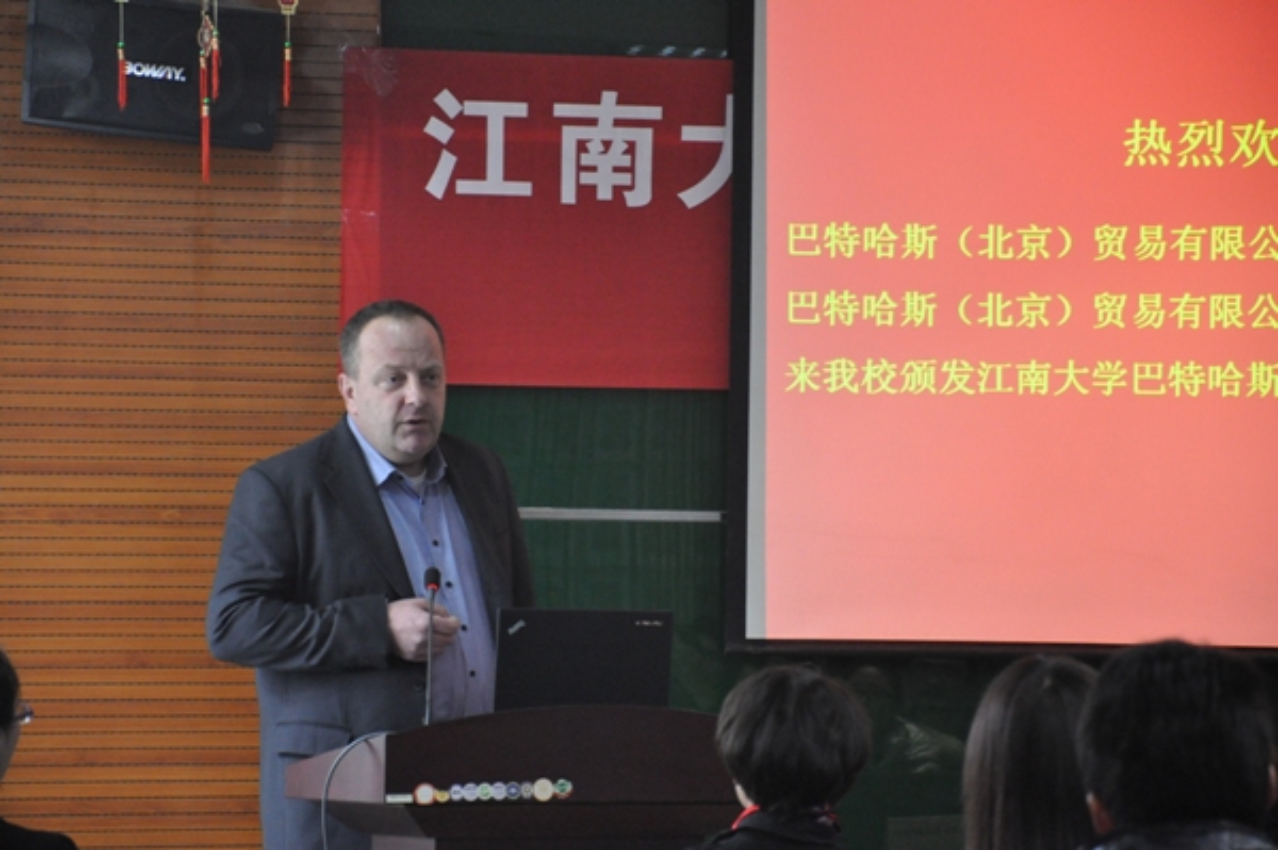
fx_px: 5587
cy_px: 425
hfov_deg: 13.1
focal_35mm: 158
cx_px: 639
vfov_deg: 8.7
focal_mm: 105
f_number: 5.6
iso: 2200
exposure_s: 1/15
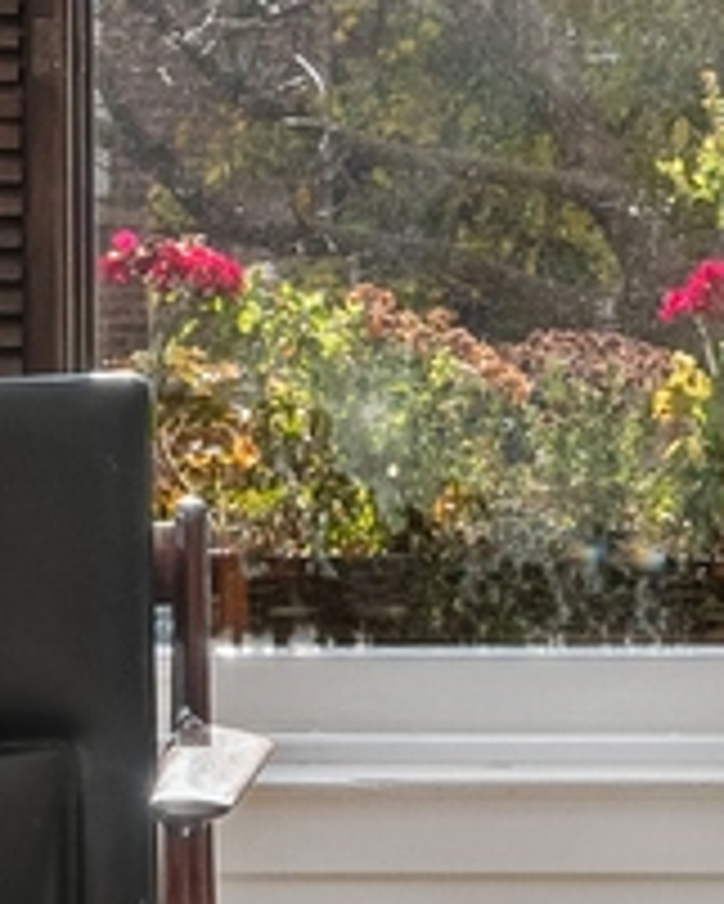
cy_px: -31
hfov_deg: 6.4
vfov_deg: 7.9
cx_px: 261
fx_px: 6477
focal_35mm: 242
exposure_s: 1/640
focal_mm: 32
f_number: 8
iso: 1000
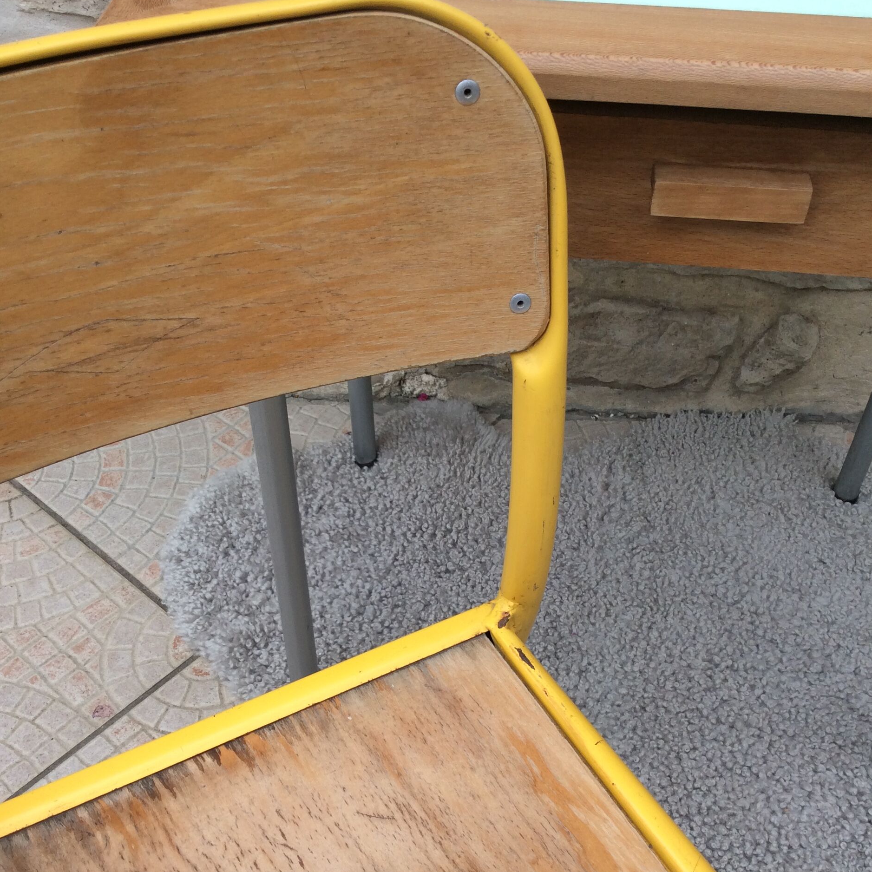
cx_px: 449
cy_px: 529
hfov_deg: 42.8
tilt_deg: -48.9
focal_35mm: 39
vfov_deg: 42.6
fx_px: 1111
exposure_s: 1/238
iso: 32
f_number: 2.4
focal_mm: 3.3
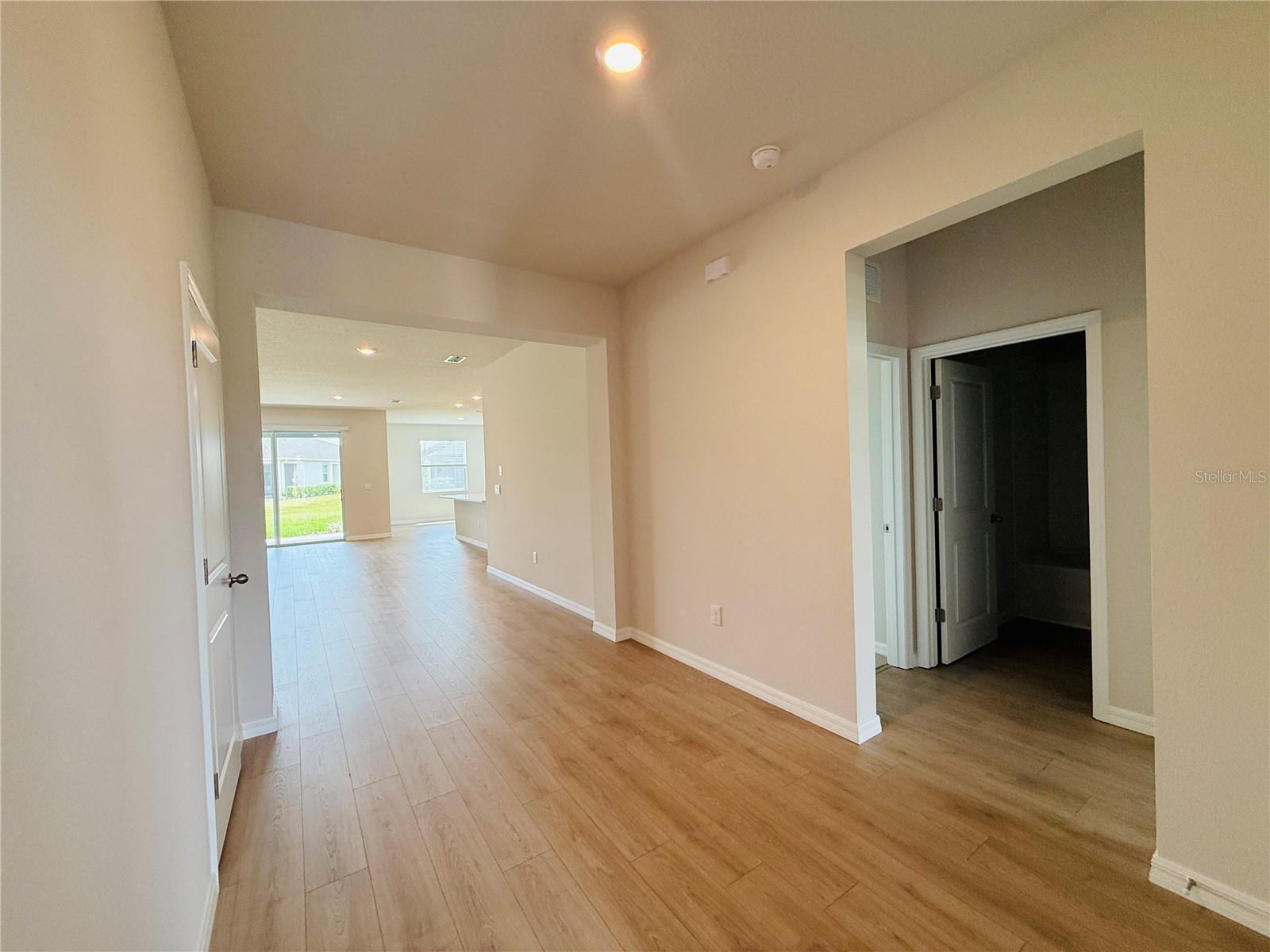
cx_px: 635
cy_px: 476
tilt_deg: +0.2
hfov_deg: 102.1
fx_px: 514
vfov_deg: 85.7
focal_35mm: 14
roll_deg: +1.8
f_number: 2.2
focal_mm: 2.22
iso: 160
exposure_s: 1/120
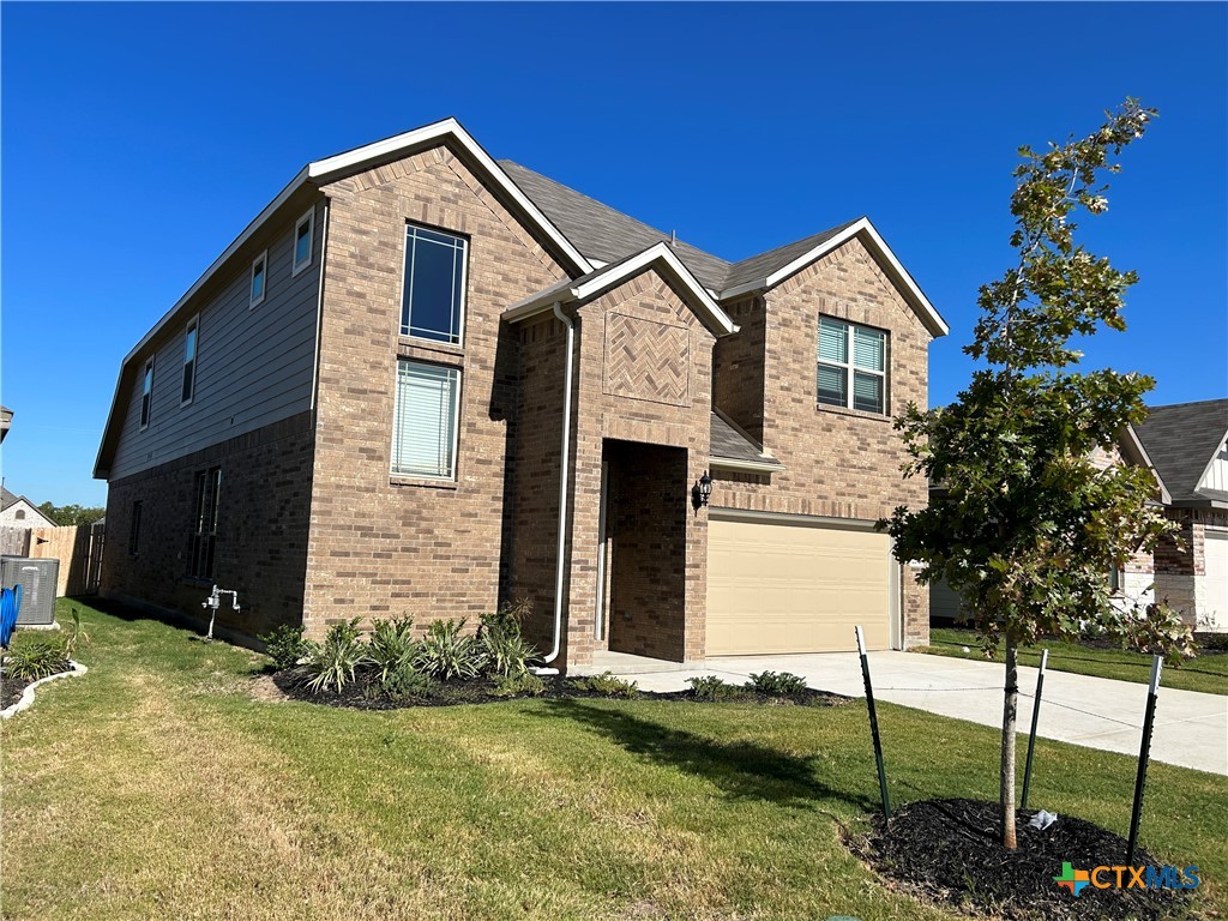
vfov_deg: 53.1
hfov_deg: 67.3
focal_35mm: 26
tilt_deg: +6.7
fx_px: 922
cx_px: 614
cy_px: 460
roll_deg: -1.5
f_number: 1.5
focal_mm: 5.7
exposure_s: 1/5587
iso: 50
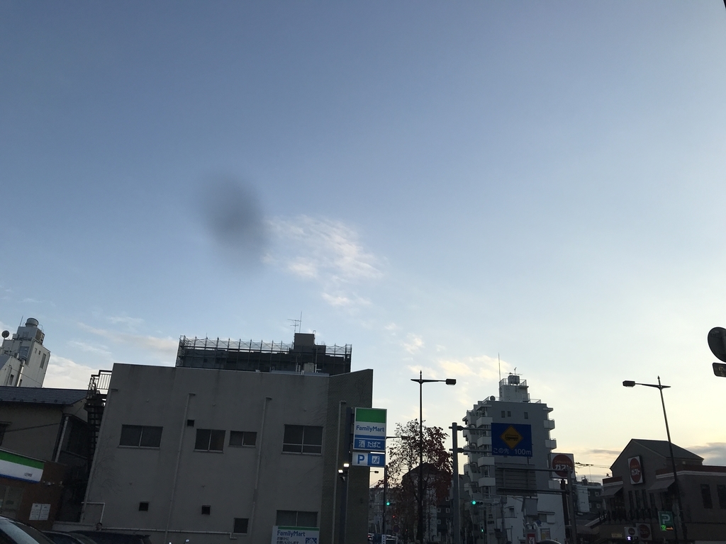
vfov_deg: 49.7
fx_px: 587
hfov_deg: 63.4
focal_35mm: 28
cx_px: 363
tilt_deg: +21.7
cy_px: 272
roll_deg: -2.9
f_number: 1.8
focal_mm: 3.99
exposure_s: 1/2227
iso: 20
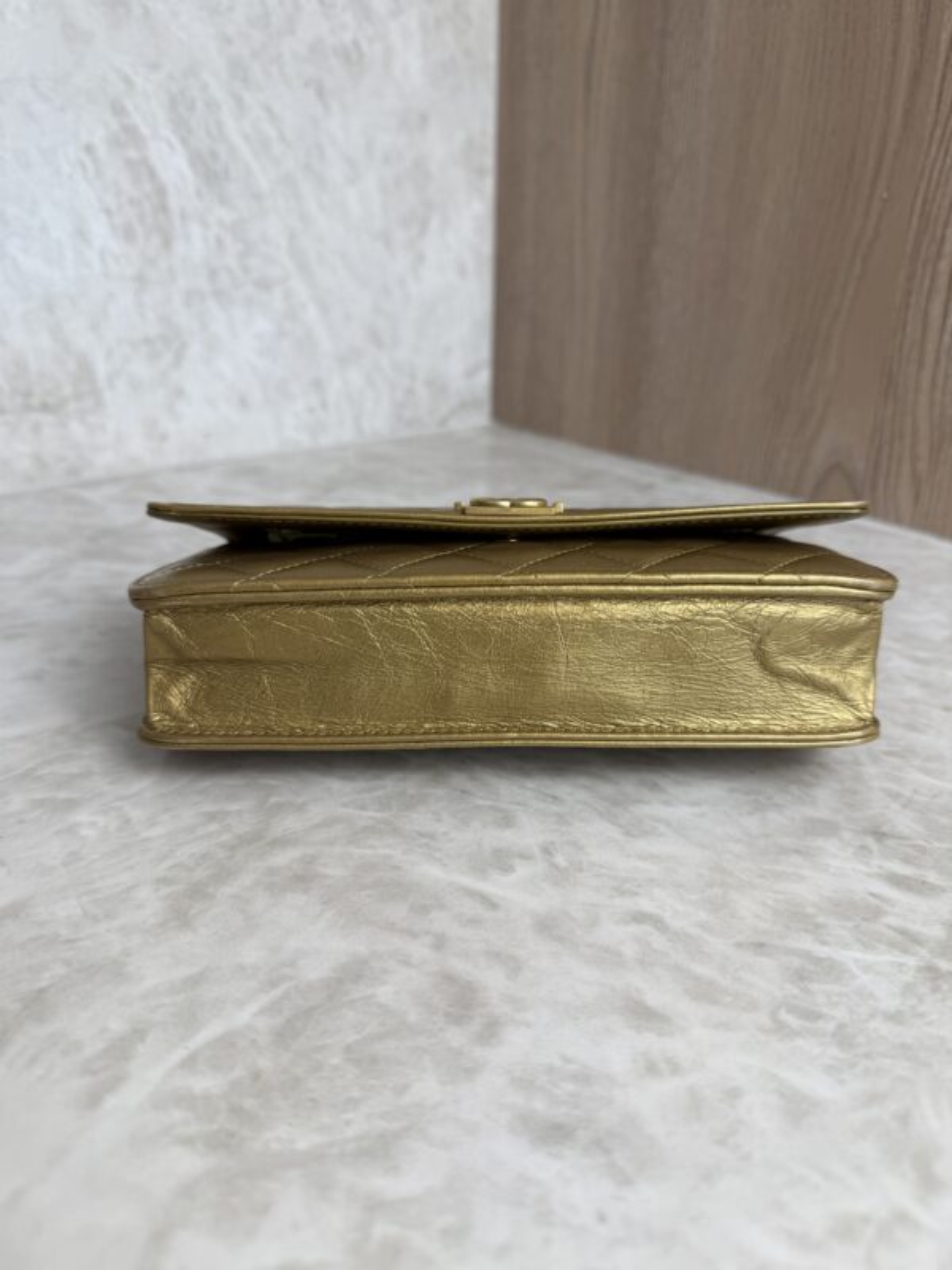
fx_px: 880
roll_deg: -1.2
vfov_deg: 71.6
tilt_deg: -24.4
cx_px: 476
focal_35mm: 24
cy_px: 635
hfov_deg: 56.8
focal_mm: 6.76
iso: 50
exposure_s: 1/121
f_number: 1.78
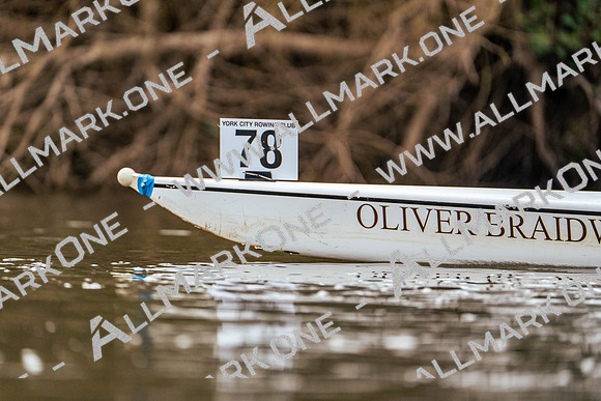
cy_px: 200
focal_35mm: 588
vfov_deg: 2.3
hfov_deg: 3.5
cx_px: 300
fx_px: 9818
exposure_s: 1/2000
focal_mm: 588
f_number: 6.3
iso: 2000
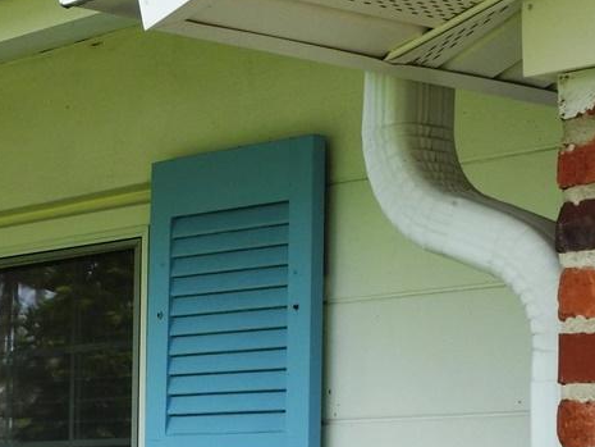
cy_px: 359
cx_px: -79
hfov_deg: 14.9
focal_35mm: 129
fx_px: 2218
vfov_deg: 11.5
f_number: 4
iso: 100
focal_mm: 9
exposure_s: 1/320
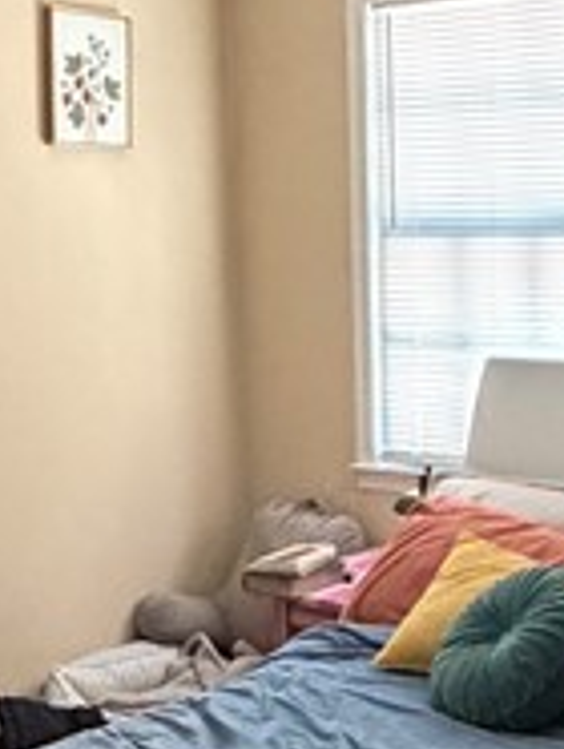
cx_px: 238
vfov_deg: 25.3
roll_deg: +2.4
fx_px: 1669
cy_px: 411
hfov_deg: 19.2
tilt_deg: -6.0
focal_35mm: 77
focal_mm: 2.22
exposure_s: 1/60
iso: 1250
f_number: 2.2
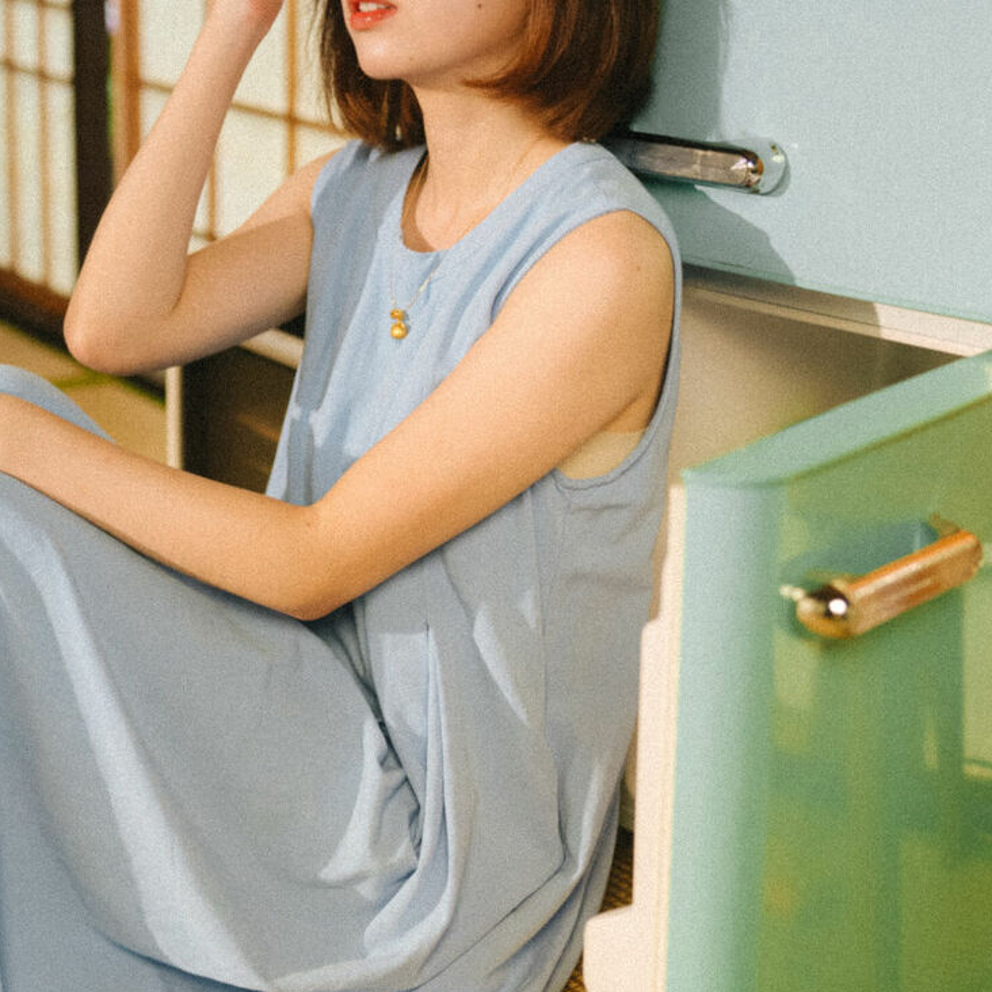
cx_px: 286
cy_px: 460
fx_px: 2075
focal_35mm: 64
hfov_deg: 26.6
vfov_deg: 26.9
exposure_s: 1/1000
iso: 400
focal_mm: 35
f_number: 2
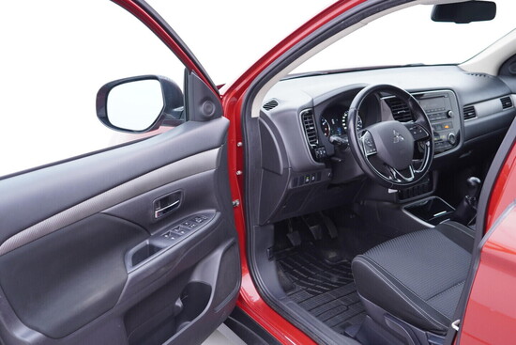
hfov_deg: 53.1
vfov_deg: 36.9
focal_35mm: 36
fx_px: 516
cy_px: 172
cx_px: 258
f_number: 2.8
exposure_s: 1/40
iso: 250
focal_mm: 24
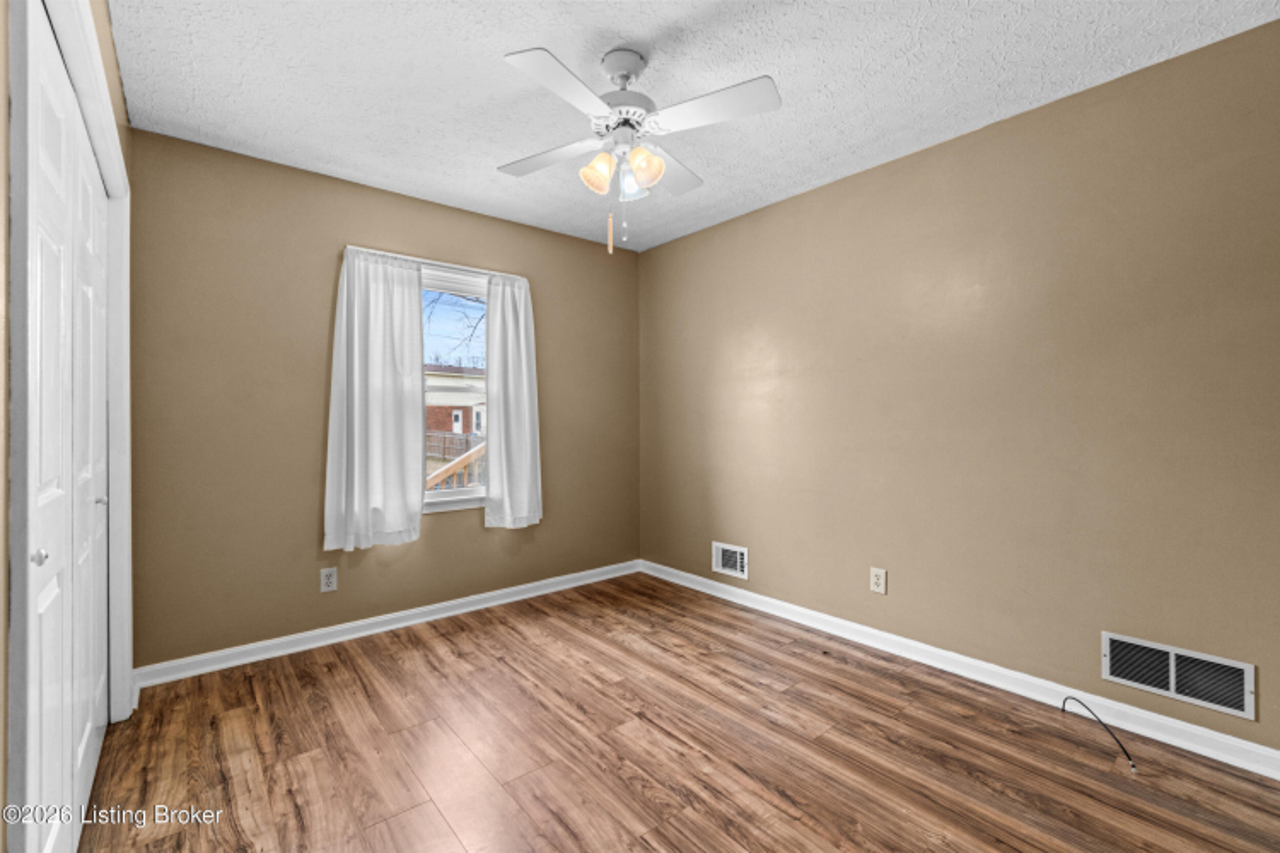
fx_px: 533
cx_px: 640
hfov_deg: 100.4
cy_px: 426
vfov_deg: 77.3
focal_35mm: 15
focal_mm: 10
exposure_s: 1/2
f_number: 11
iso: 400
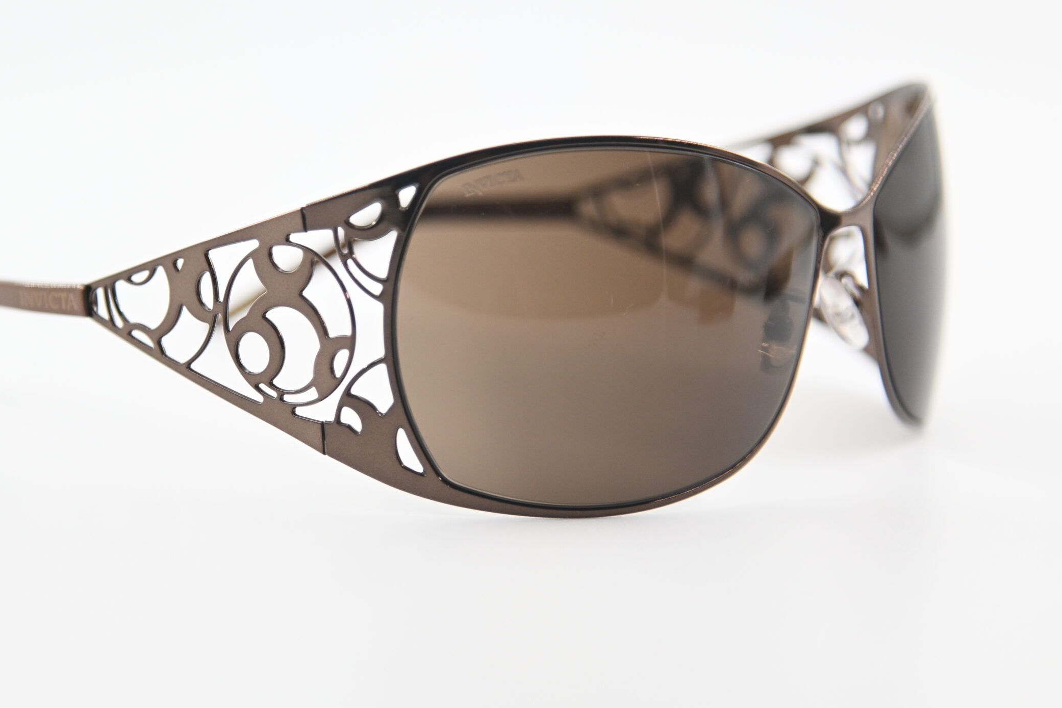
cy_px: 296
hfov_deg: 12.4
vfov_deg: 8.3
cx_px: 429
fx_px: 4897
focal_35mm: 166
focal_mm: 90
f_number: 4
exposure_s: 1/400
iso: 400
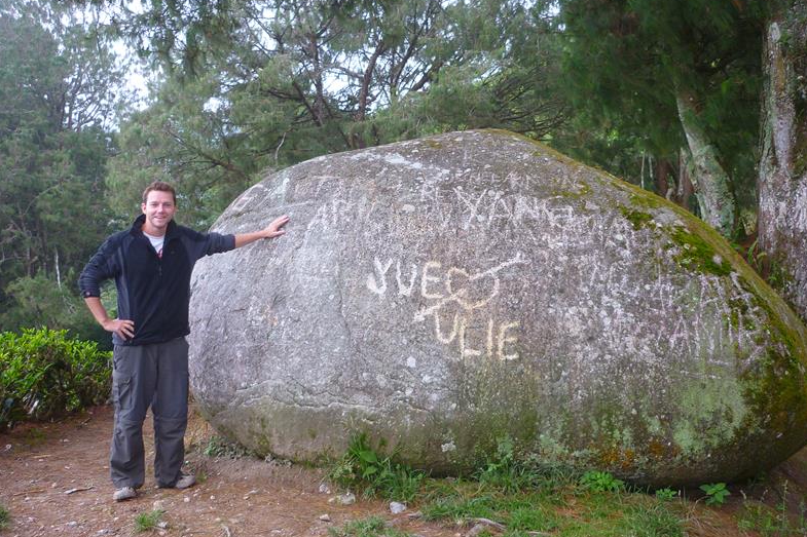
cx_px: 409
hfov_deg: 54.4
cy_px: 243
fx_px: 784
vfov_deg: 37.8
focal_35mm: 35
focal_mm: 5.5
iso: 80
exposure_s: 1/30
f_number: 2.8
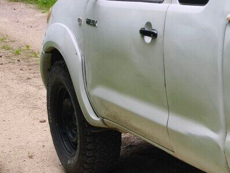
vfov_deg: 13.1
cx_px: 463
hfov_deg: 14.4
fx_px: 751
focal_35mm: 113
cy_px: 74
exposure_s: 1/148
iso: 50
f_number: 1.6
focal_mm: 6.57
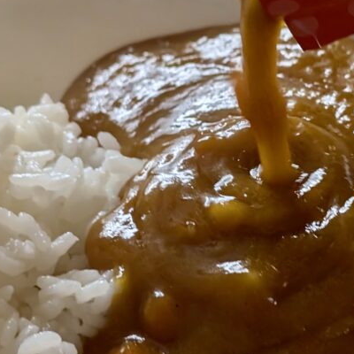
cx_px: 261
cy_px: 177
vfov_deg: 15.7
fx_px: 1284
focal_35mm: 111
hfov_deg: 15.6
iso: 133
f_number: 1.68
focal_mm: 6.9
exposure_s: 1/100
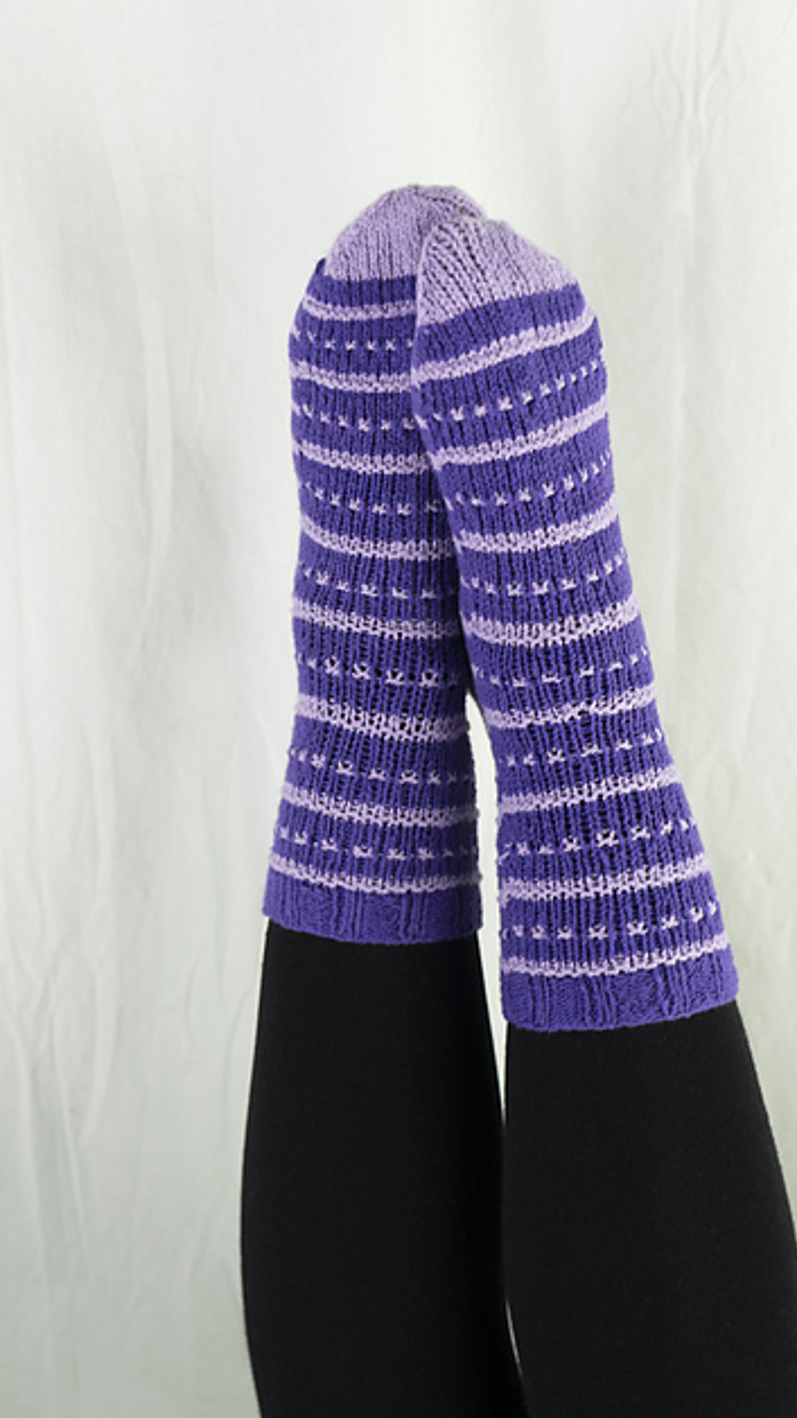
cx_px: 374
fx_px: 2368
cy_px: 711
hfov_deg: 19.1
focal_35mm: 63
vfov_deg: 33.3
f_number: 4.5
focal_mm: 59
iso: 160
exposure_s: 1/60
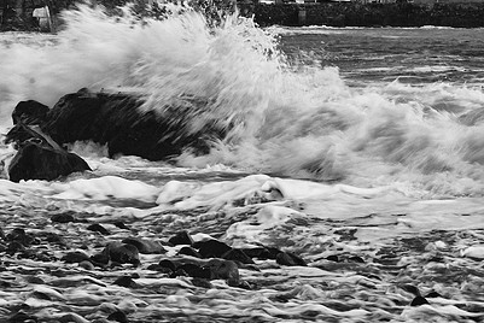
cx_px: 255
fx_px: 1614
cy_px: 113
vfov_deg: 11.4
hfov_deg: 17.0
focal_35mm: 120
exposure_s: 1/30
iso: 200
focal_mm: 55
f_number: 22
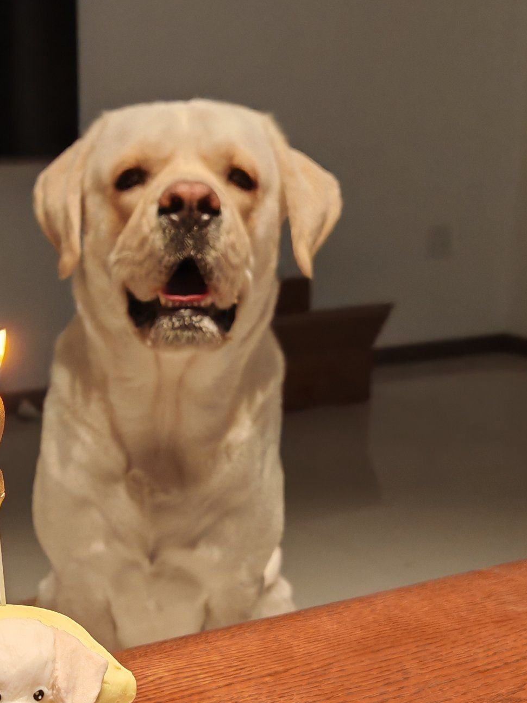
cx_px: 113
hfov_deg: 25.3
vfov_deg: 33.5
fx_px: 1157
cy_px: 459
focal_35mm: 57
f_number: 1.9
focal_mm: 6.67
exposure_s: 1/100
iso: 320
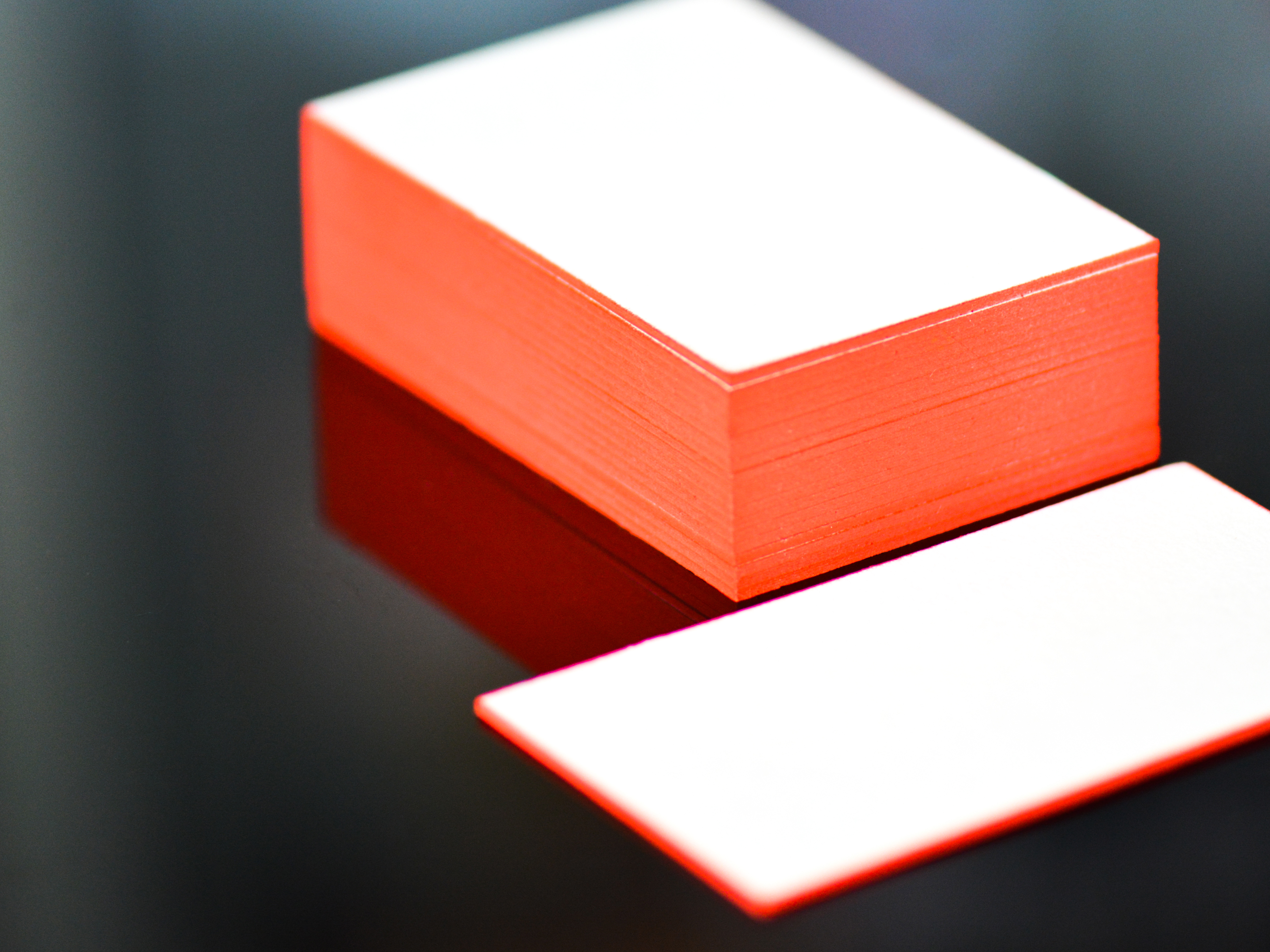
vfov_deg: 7.7
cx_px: 805
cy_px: 425
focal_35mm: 193
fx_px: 7067
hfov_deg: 10.3
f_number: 3.5
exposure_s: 1/50
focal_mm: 105
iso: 800
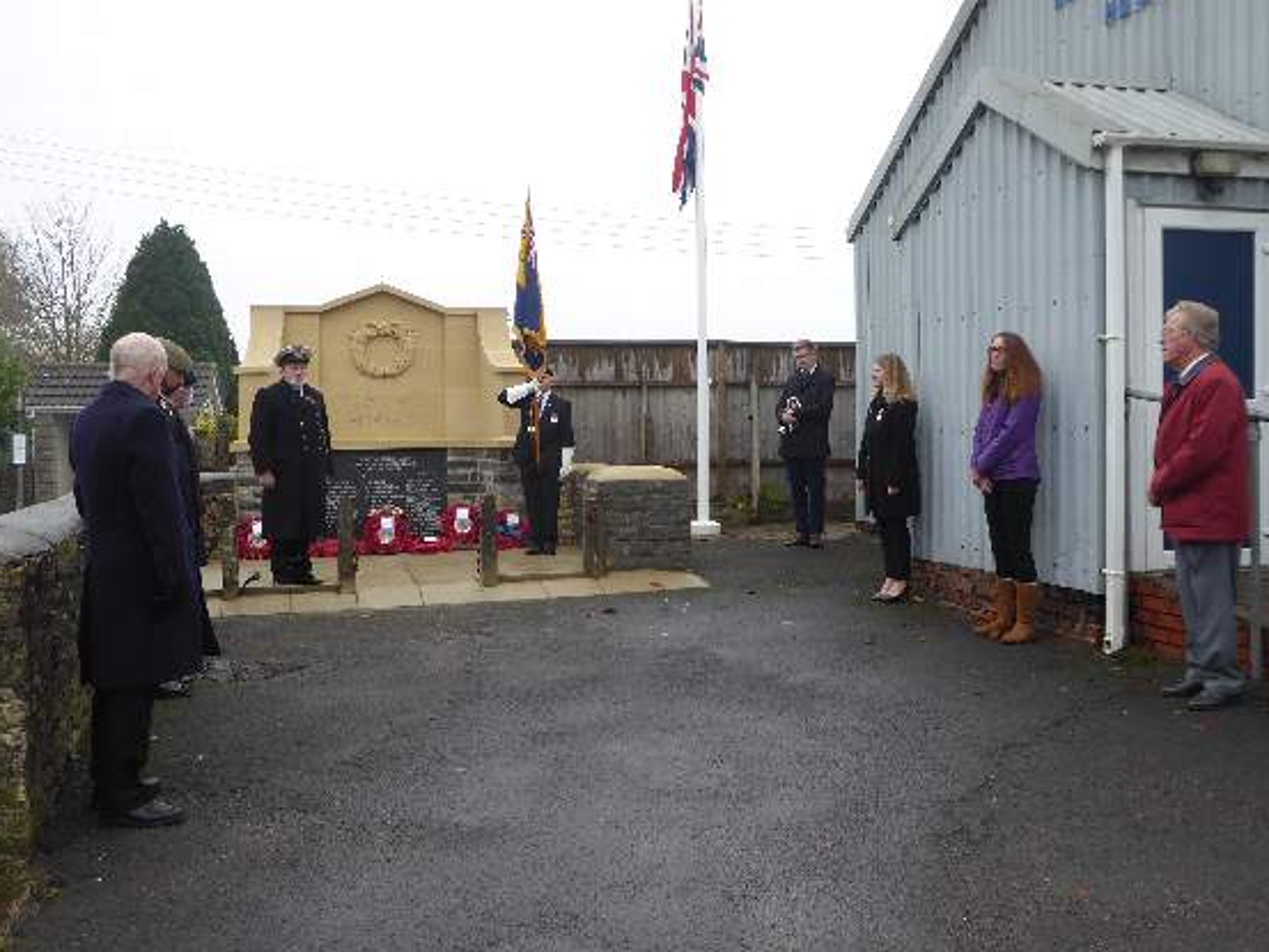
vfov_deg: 40.7
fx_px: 1283
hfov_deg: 52.6
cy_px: 471
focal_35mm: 35
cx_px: 643
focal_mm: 5.8
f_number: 3.6
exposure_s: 1/80
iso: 80
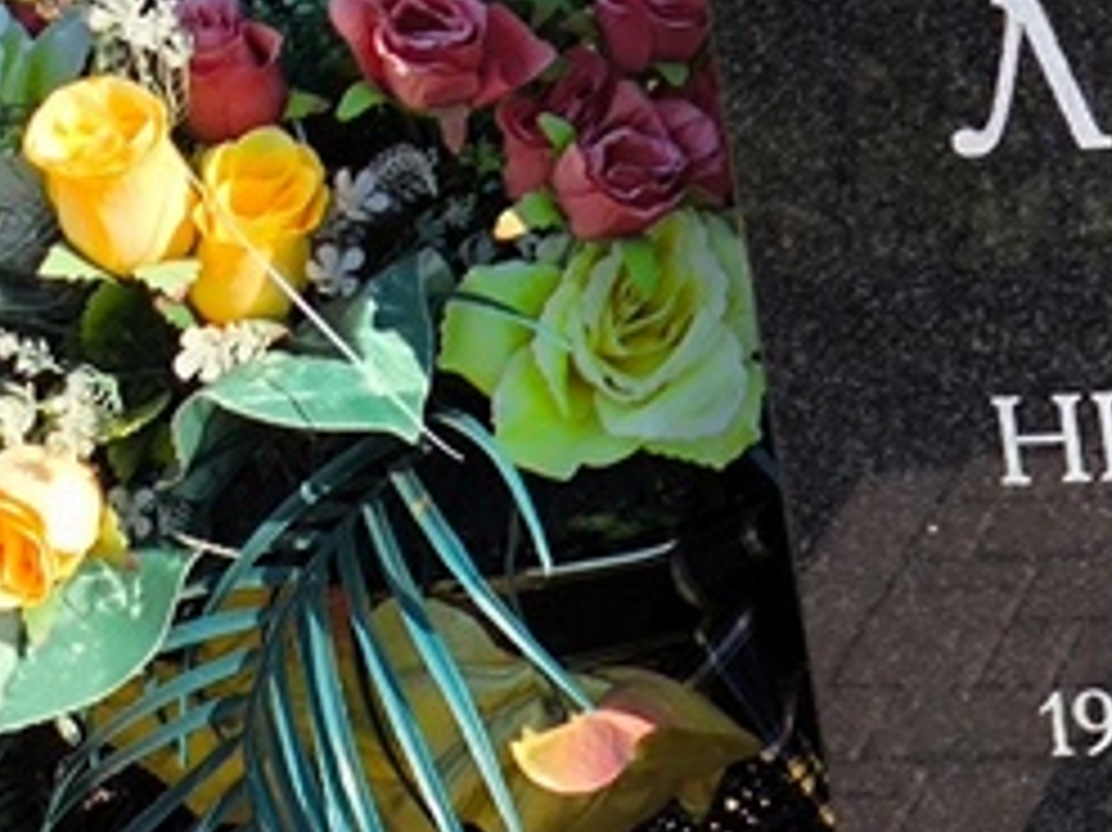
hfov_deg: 11.9
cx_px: 1402
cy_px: 481
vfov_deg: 9.2
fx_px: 5202
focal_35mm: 162
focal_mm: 4.71
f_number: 1.7
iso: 50
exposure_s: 1/1297
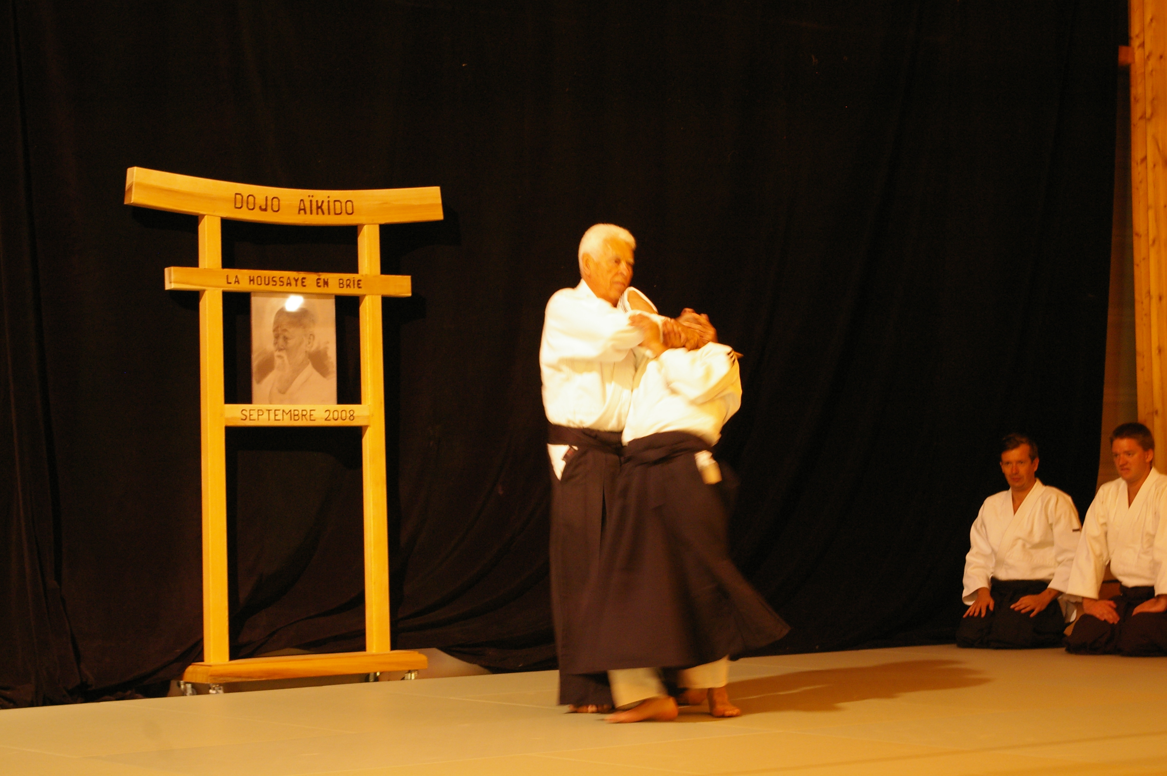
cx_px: 584
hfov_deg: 27.0
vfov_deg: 18.1
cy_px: 388
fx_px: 2429
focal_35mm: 75
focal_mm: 50
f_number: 5.6
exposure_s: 1/10
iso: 800
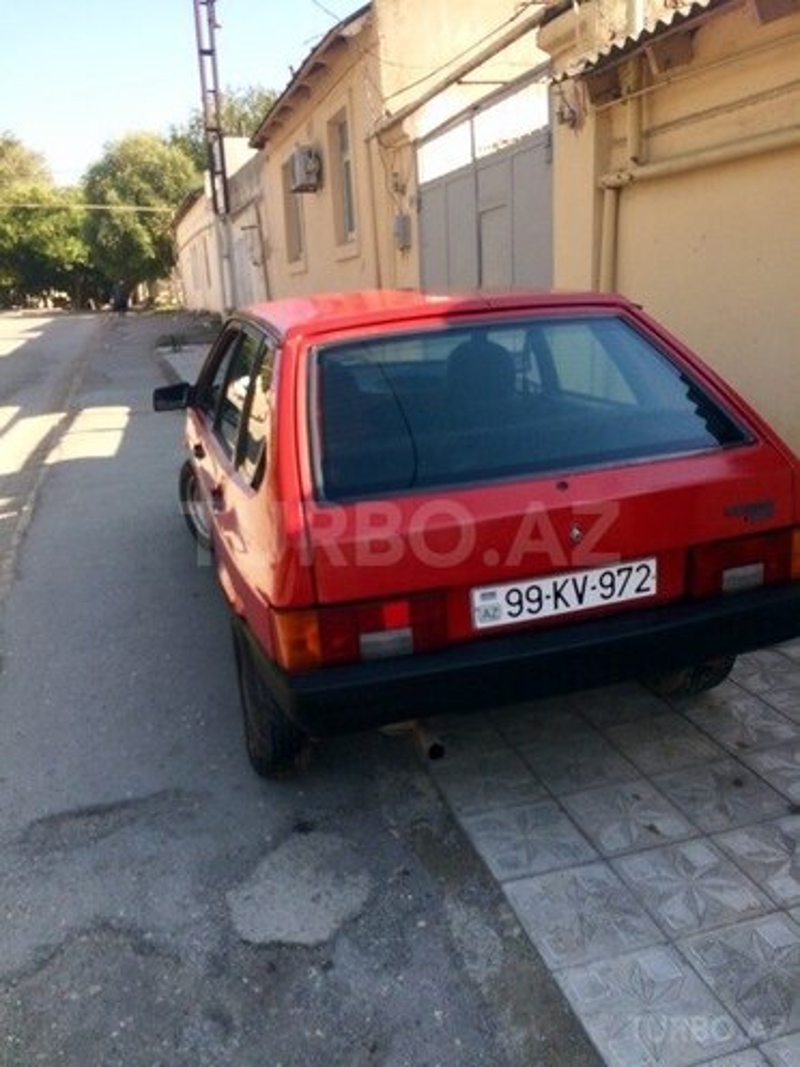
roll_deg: +3.7
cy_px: 534
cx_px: 400
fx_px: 894
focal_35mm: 29
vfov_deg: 61.7
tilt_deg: -16.3
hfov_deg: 48.2
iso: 32
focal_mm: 4.15
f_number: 2.2
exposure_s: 1/488
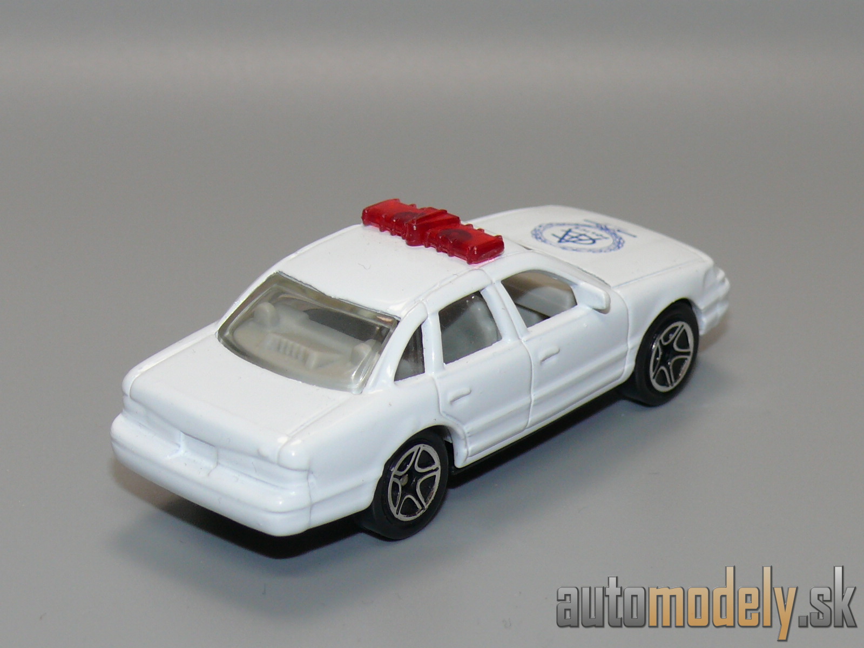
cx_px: 432
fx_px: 2895
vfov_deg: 12.8
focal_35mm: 116
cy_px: 324
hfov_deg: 17.0
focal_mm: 14.3
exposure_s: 1/30
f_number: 4
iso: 100
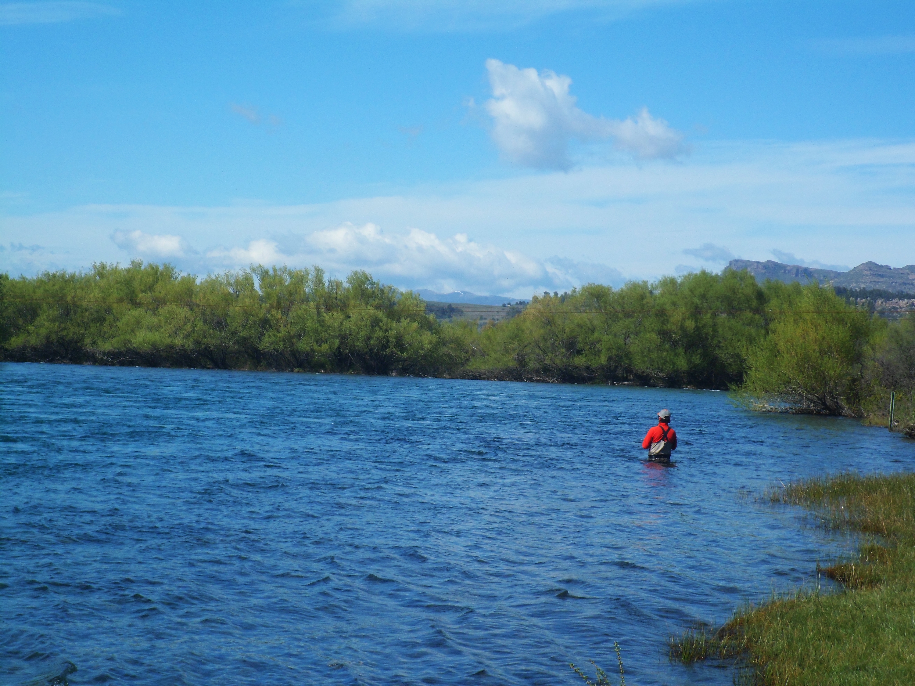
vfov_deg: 18.0
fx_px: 2167
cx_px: 458
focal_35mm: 82
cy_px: 343
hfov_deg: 23.8
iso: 80
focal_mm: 15.4
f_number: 4.4
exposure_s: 1/1000
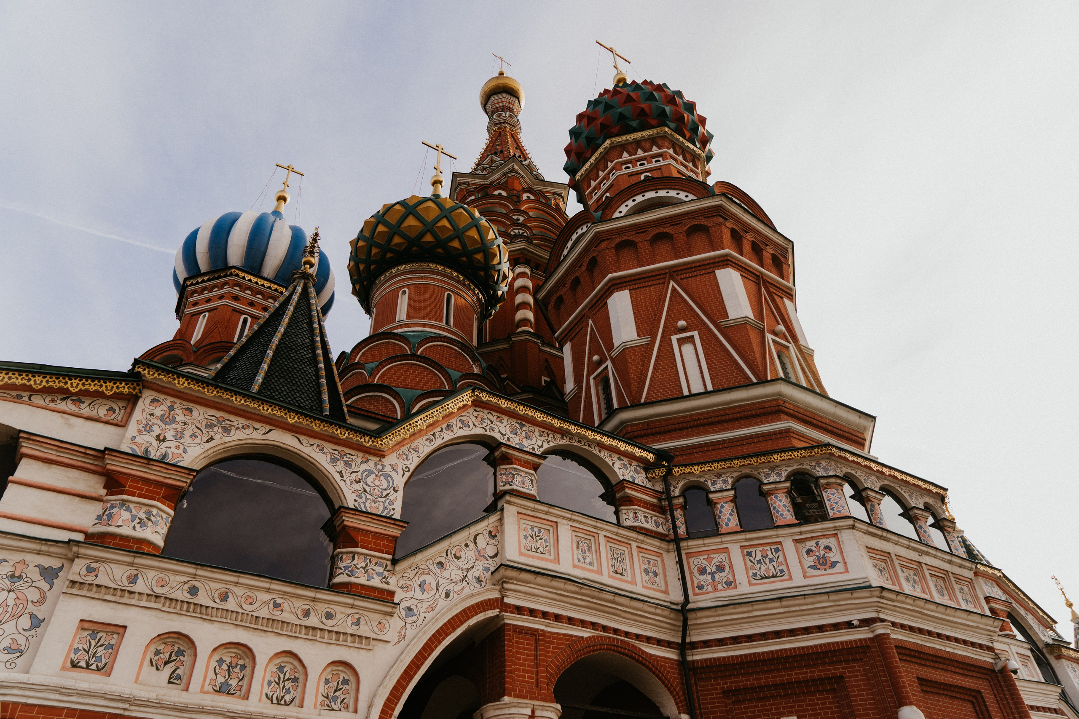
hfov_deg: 73.7
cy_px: 360
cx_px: 540
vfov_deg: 53.1
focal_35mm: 24
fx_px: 719
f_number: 4
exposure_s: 1/320
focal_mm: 24
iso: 100
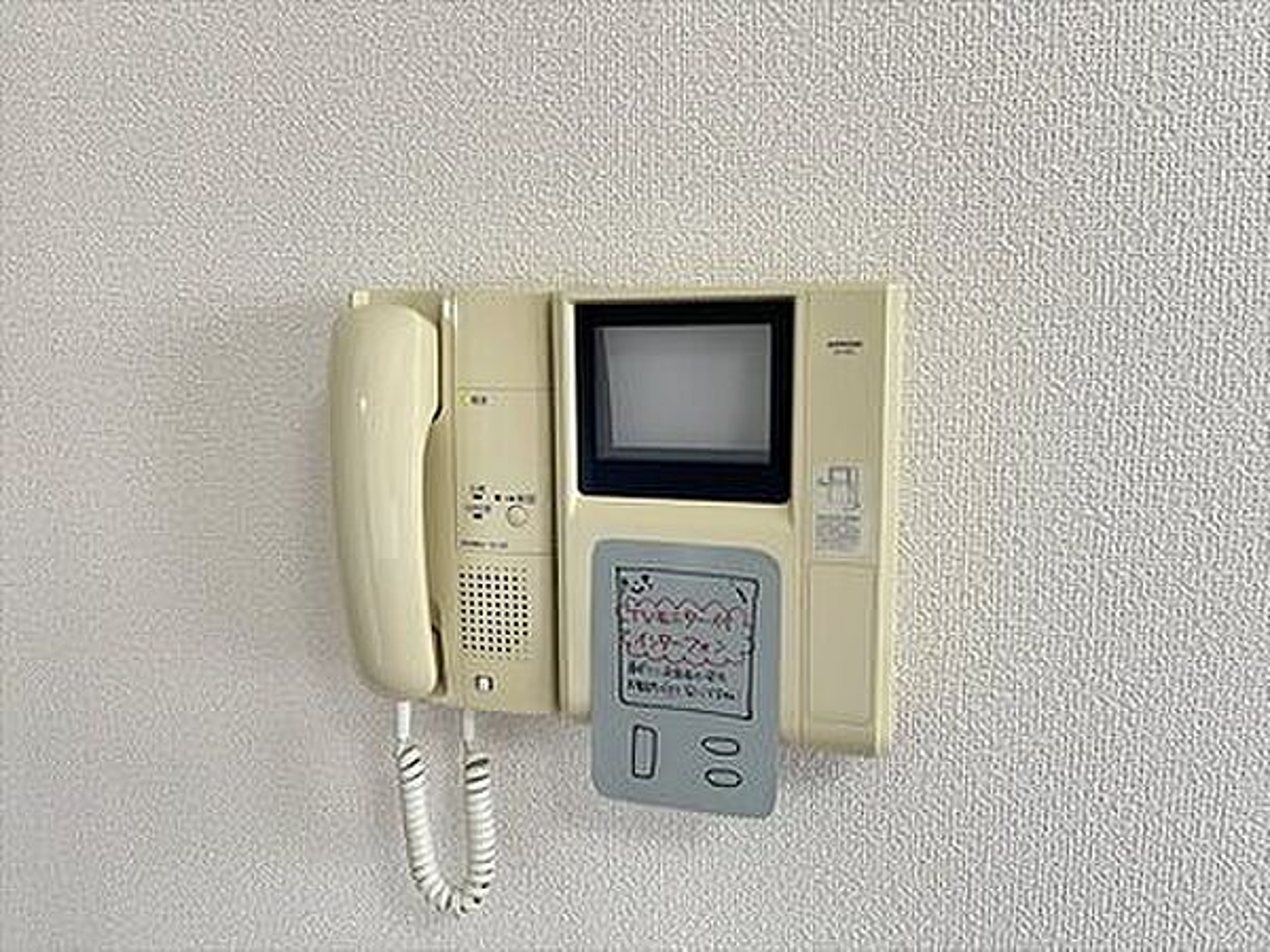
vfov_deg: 53.1
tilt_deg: -8.7
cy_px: 476
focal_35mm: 26
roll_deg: -0.2
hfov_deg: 67.3
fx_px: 954
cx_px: 635
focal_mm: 5.1
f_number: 1.6
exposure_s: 1/50
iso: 100
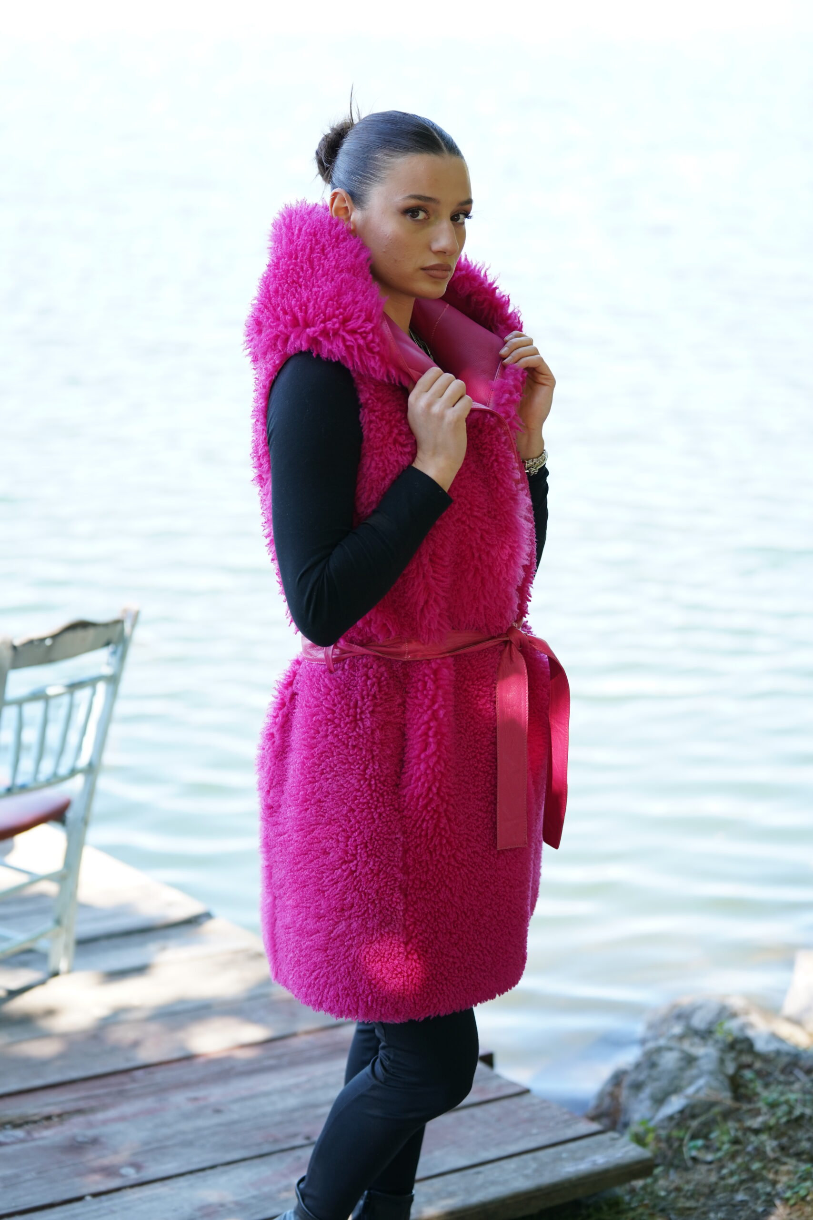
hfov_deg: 16.5
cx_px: 406
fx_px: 2811
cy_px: 610
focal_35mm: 83
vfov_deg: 24.5
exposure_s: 1/320
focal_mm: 83
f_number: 2.8
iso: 250
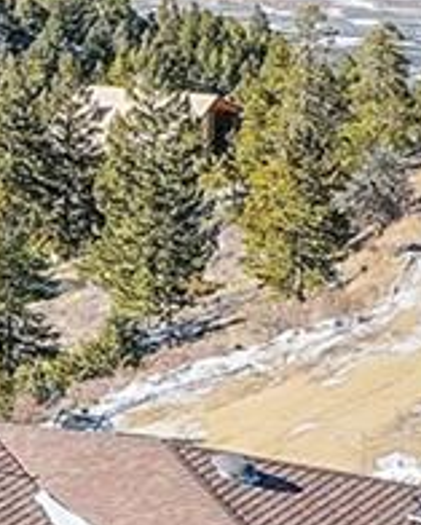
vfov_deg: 9.0
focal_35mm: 214
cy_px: 230
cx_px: -442
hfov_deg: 7.0
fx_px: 3330
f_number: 5.6
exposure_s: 1/400
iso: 100
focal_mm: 10.26
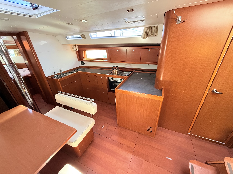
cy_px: 87
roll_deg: +3.2
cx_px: 116
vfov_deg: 85.7
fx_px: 94
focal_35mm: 14
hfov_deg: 102.1
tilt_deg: -25.9
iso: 320
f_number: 2.2
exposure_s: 1/94
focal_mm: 2.22
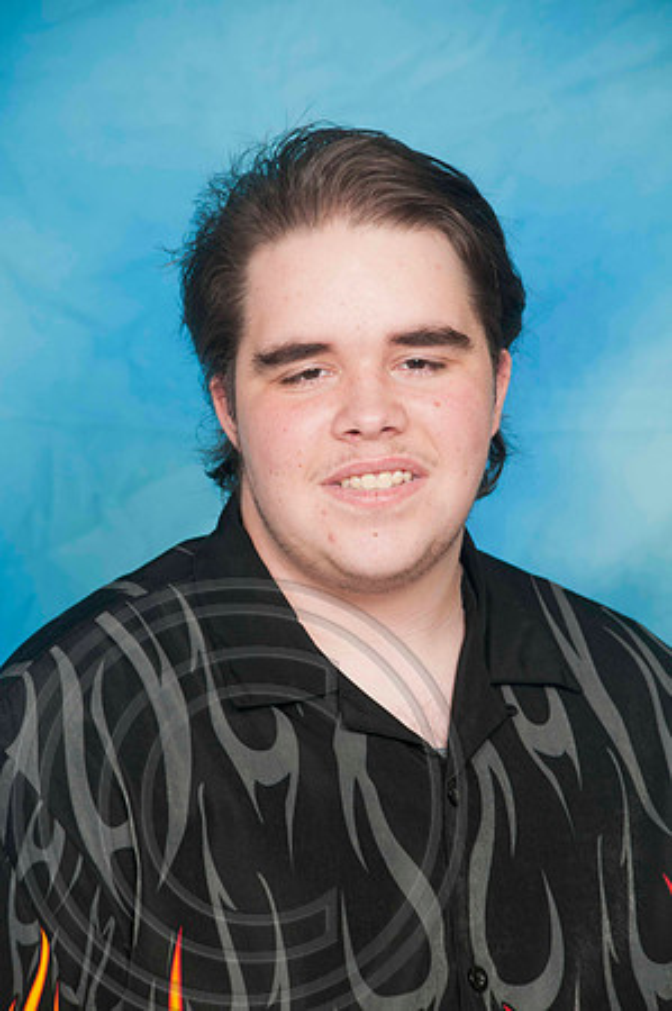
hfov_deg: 8.7
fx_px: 4420
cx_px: 336
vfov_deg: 13.1
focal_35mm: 158
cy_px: 506
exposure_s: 1/60
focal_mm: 105
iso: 200
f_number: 7.1
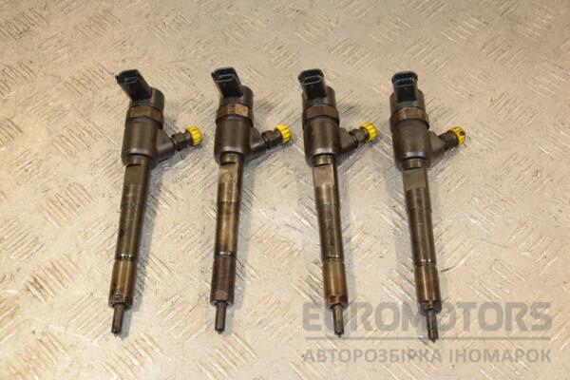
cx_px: 285
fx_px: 902
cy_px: 190
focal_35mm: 57
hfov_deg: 35.1
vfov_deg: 23.8
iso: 800
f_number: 6.3
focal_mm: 38
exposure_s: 1/200
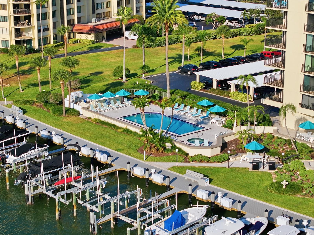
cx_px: 157
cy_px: 118
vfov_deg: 21.0
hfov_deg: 27.8
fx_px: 635
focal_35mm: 70
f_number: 2.8
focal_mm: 19.4
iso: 130
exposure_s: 1/120
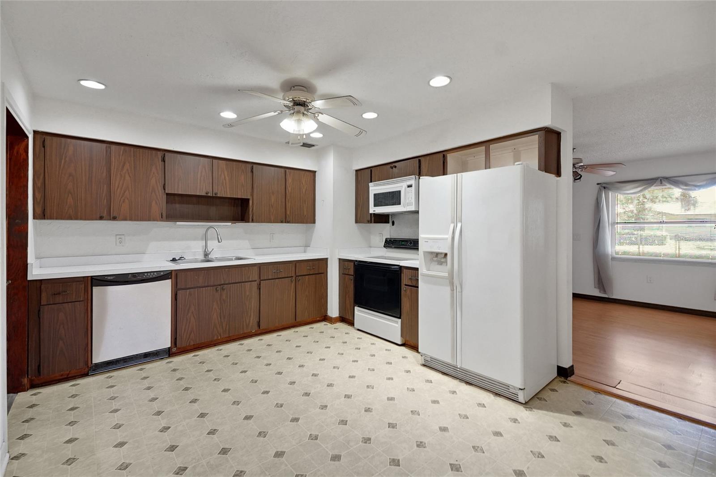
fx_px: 298
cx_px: 358
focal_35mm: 15
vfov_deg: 77.3
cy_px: 238
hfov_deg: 100.4
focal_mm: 10
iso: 1000
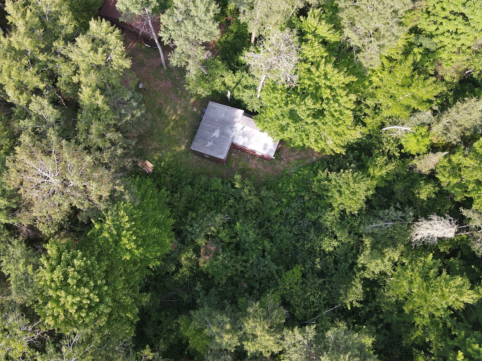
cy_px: 149
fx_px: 446
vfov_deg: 44.0
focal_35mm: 32
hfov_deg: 56.4
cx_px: 196
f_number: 2.8
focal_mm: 4.5
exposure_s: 1/120
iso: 100
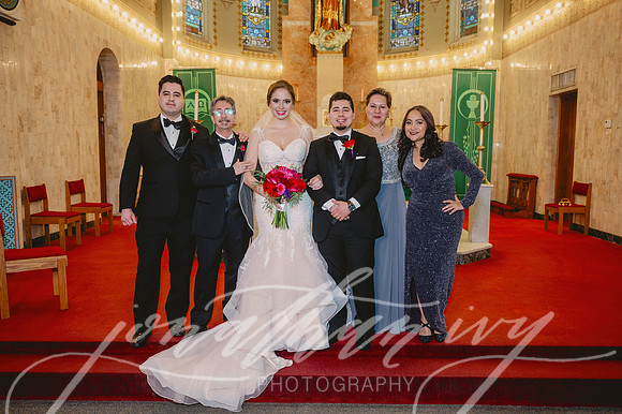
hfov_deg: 61.1
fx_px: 527
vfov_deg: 42.9
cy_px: 207
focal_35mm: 30
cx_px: 311
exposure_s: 1/125
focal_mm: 30.5
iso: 1000
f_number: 4
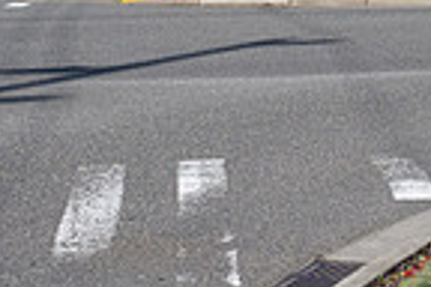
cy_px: -217
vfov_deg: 9.6
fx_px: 1640
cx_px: 859
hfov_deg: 13.0
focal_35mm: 137
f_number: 14
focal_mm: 34
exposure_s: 1/320
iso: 200
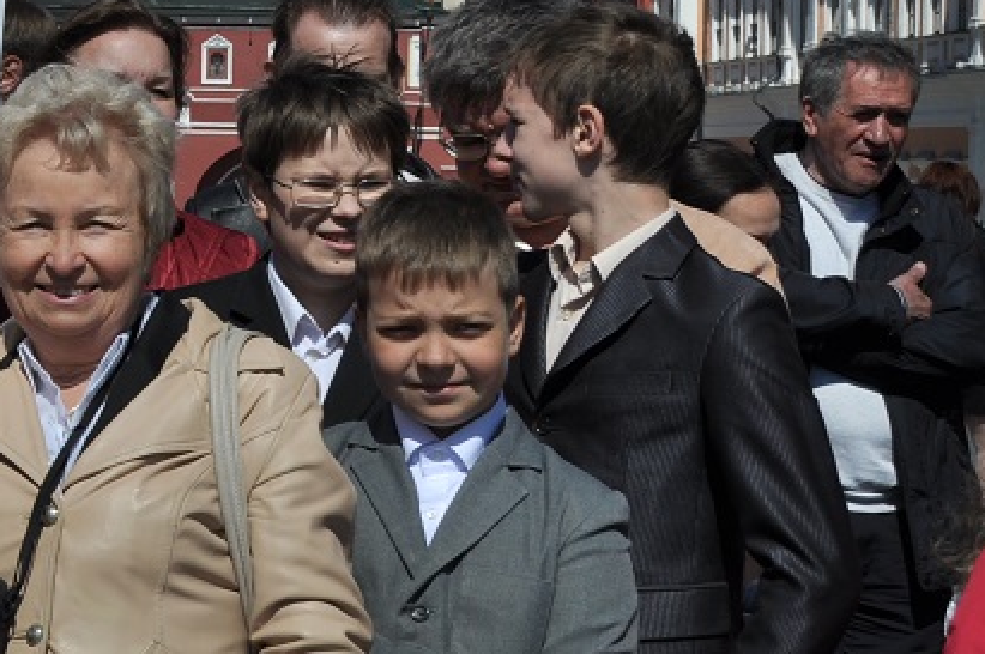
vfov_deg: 11.2
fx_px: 3334
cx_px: -473
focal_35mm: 122
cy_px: 87
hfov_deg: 15.5
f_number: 9
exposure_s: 1/1000
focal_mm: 26
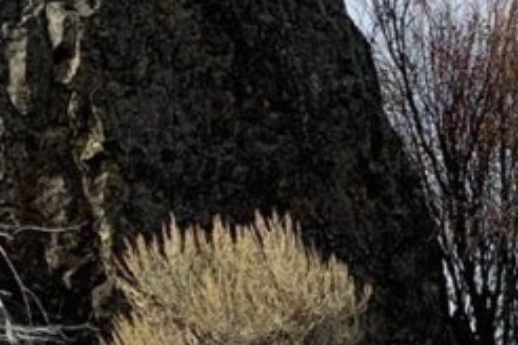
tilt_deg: +1.3
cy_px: 408
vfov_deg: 8.8
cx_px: 737
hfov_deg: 12.8
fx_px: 2216
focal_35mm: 154
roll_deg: +0.2
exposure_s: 1/2545
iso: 25
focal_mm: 4.25
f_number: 1.8
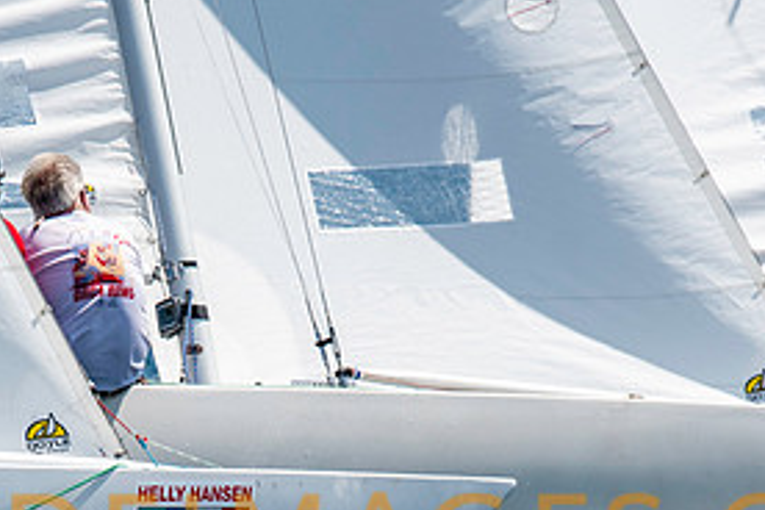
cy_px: 514
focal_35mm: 944
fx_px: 20058
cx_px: 202
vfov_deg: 1.5
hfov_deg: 2.2
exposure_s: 1/2500
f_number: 5.6
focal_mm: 300
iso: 320
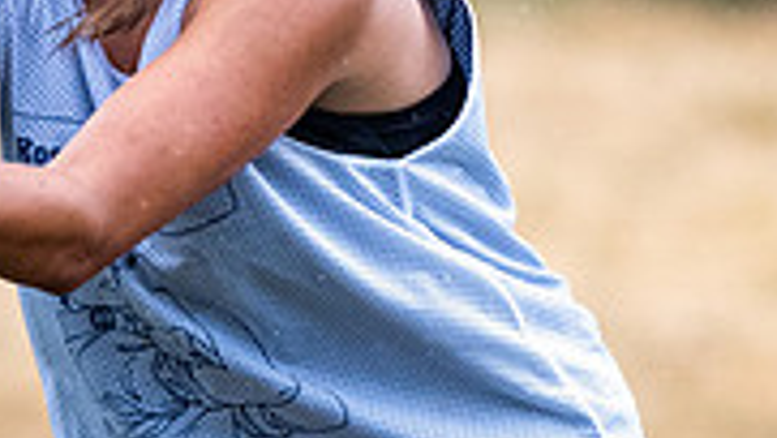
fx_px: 40461
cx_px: 258
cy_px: 148
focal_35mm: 1963
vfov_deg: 0.6
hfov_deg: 1.1
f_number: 5
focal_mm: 300
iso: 1600
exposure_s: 1/2000
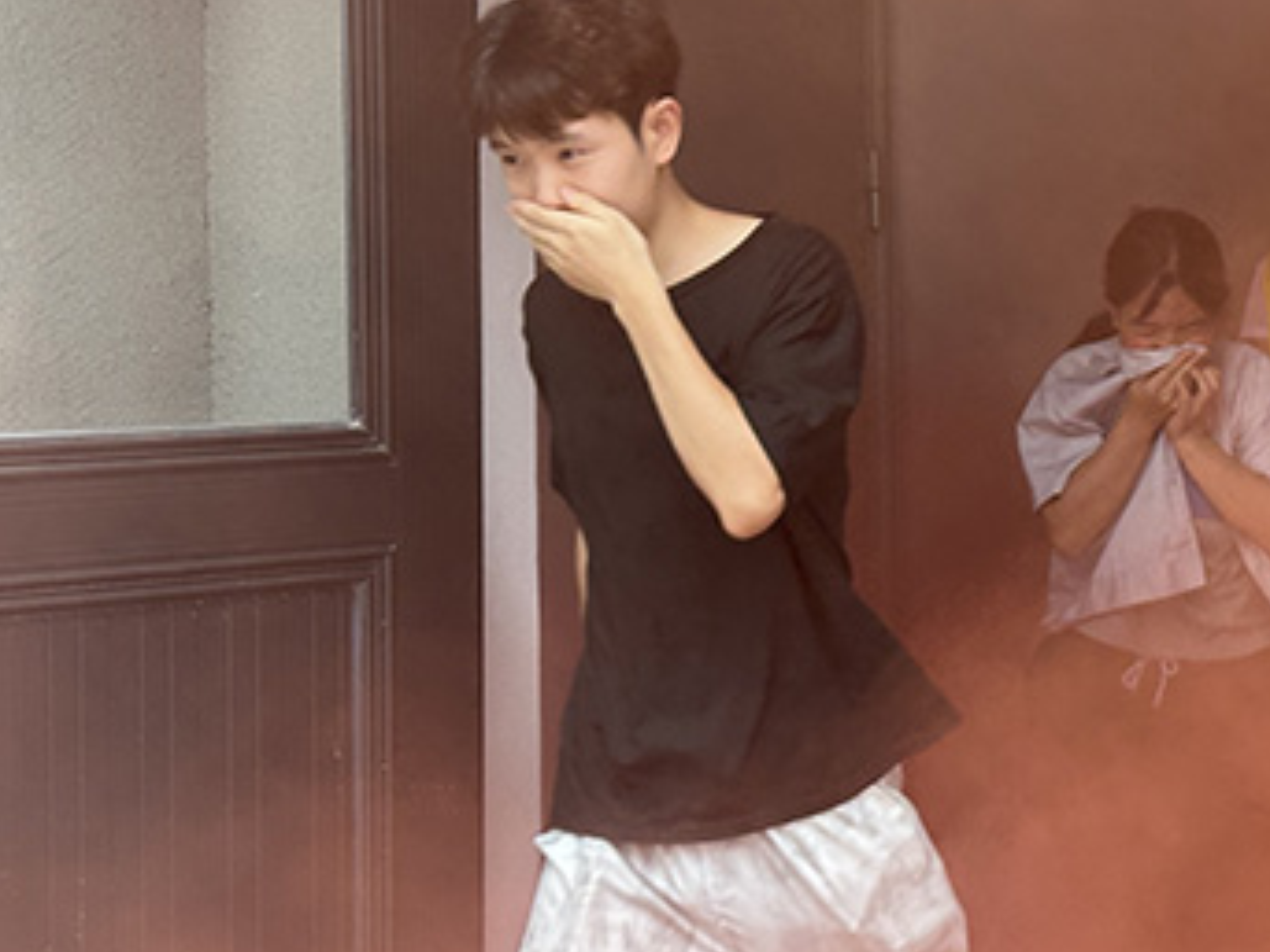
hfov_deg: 19.5
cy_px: 306
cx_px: 1233
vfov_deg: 15.0
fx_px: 3594
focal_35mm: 98
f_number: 1.78
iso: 64
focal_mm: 6.86
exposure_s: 1/121
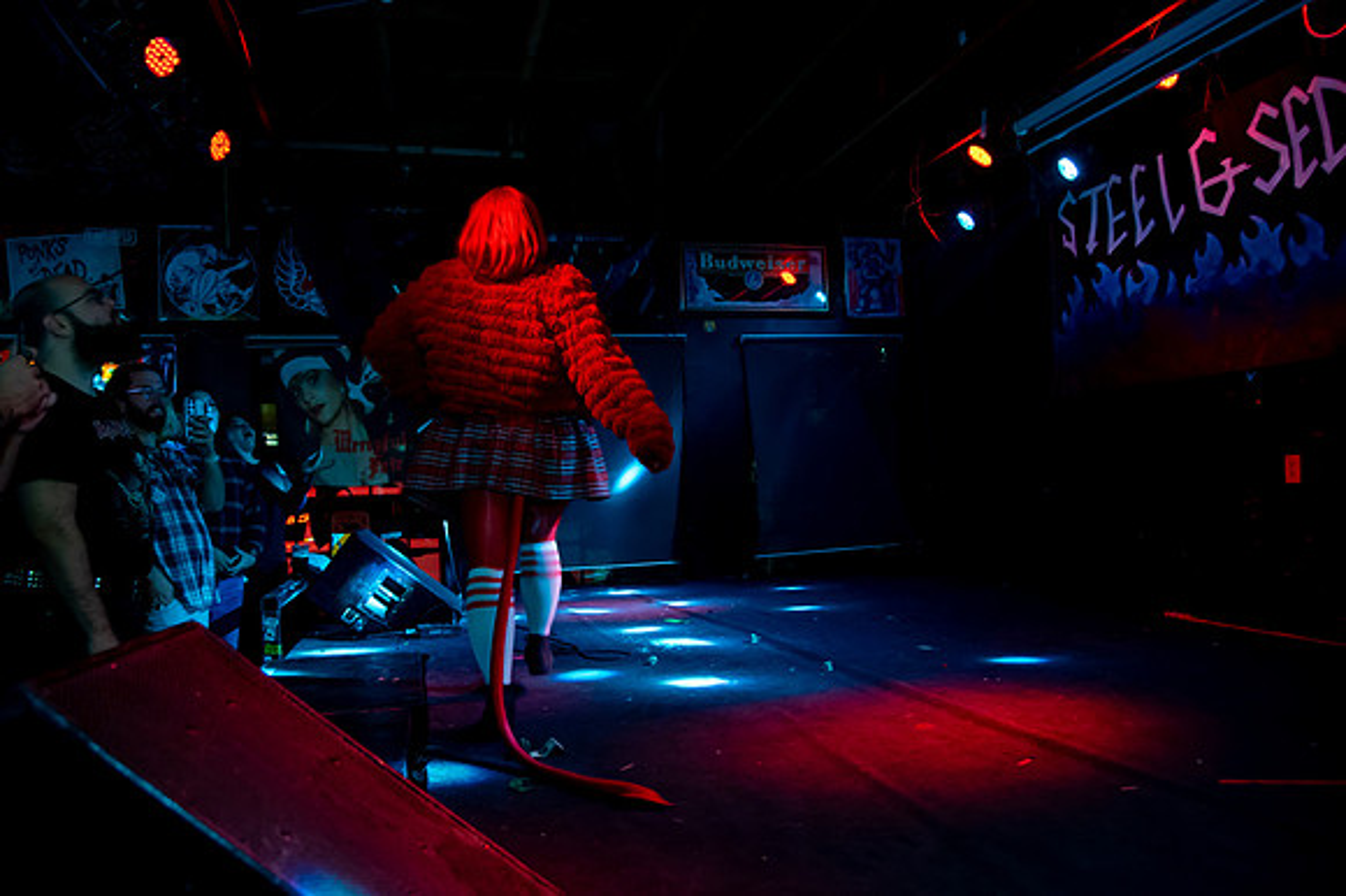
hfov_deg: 71.0
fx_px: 944
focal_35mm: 25
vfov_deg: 50.8
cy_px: 448
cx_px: 673
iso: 5000
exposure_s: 1/50
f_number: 4
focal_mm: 24
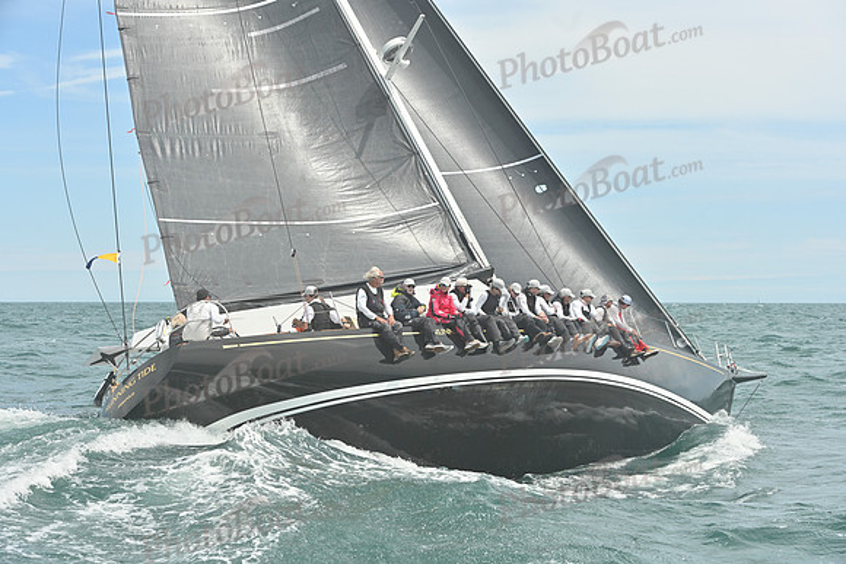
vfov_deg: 19.5
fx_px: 1645
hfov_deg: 28.8
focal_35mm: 70
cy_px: 282
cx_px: 423
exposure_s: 1/1250
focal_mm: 70
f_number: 8
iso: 320
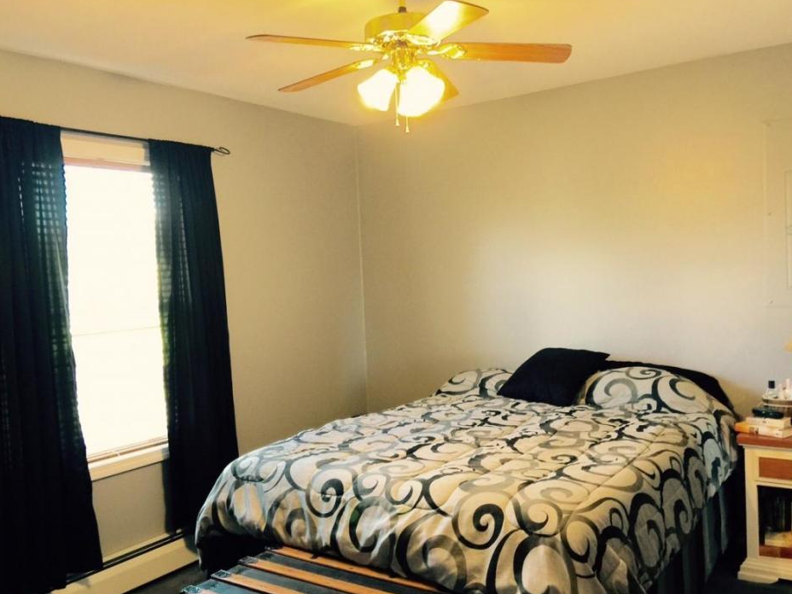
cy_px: 316
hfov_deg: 56.8
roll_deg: +2.0
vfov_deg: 44.1
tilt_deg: -2.3
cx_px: 393
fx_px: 732
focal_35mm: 32
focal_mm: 4.15
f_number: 2.2
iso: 50
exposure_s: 1/15
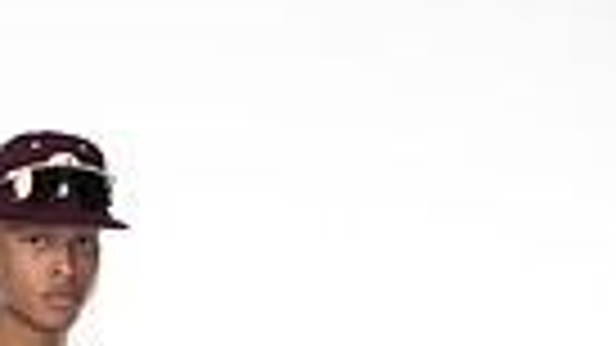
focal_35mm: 169
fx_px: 2760
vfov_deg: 6.7
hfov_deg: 12.6
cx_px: 22
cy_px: 926
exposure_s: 1/250
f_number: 6.3
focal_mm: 49
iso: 400
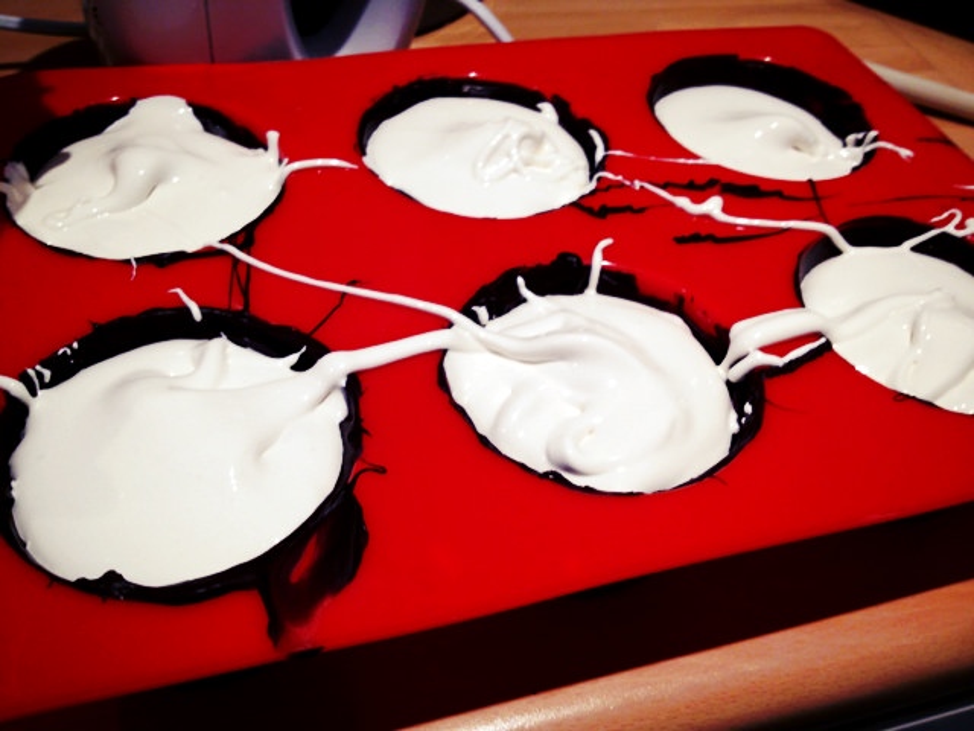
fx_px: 985
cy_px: 366
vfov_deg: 40.7
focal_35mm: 35
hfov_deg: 52.6
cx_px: 487
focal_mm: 4.28
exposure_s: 1/60
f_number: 2.4
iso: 64
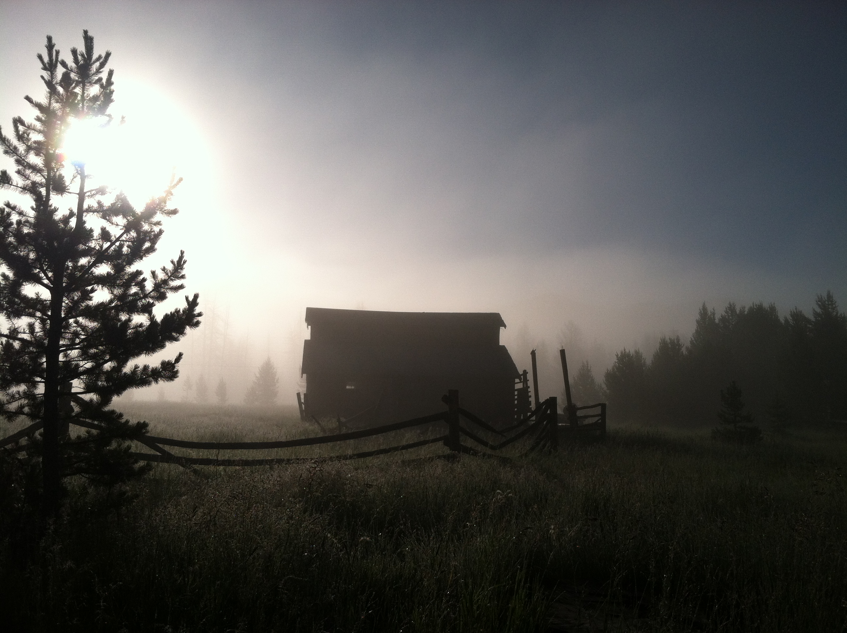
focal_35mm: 35
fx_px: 855
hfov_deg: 52.7
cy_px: 316
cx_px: 424
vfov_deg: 40.6
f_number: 2.8
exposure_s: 1/6000
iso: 80
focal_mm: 3.85
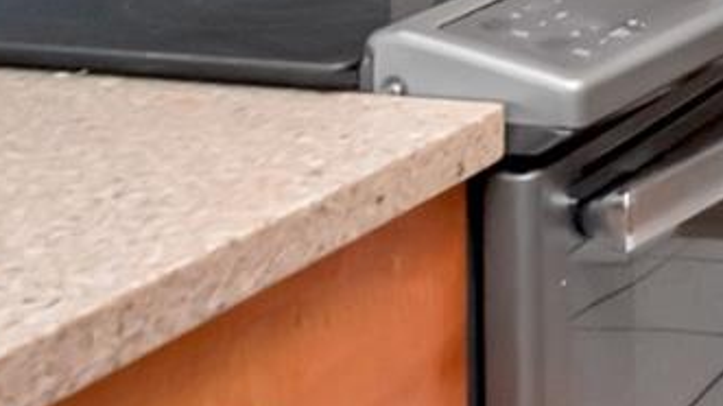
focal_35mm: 84
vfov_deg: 12.7
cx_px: 1090
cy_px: -399
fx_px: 1601
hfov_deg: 21.3
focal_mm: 11
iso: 2000
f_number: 7.1
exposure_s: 1/60
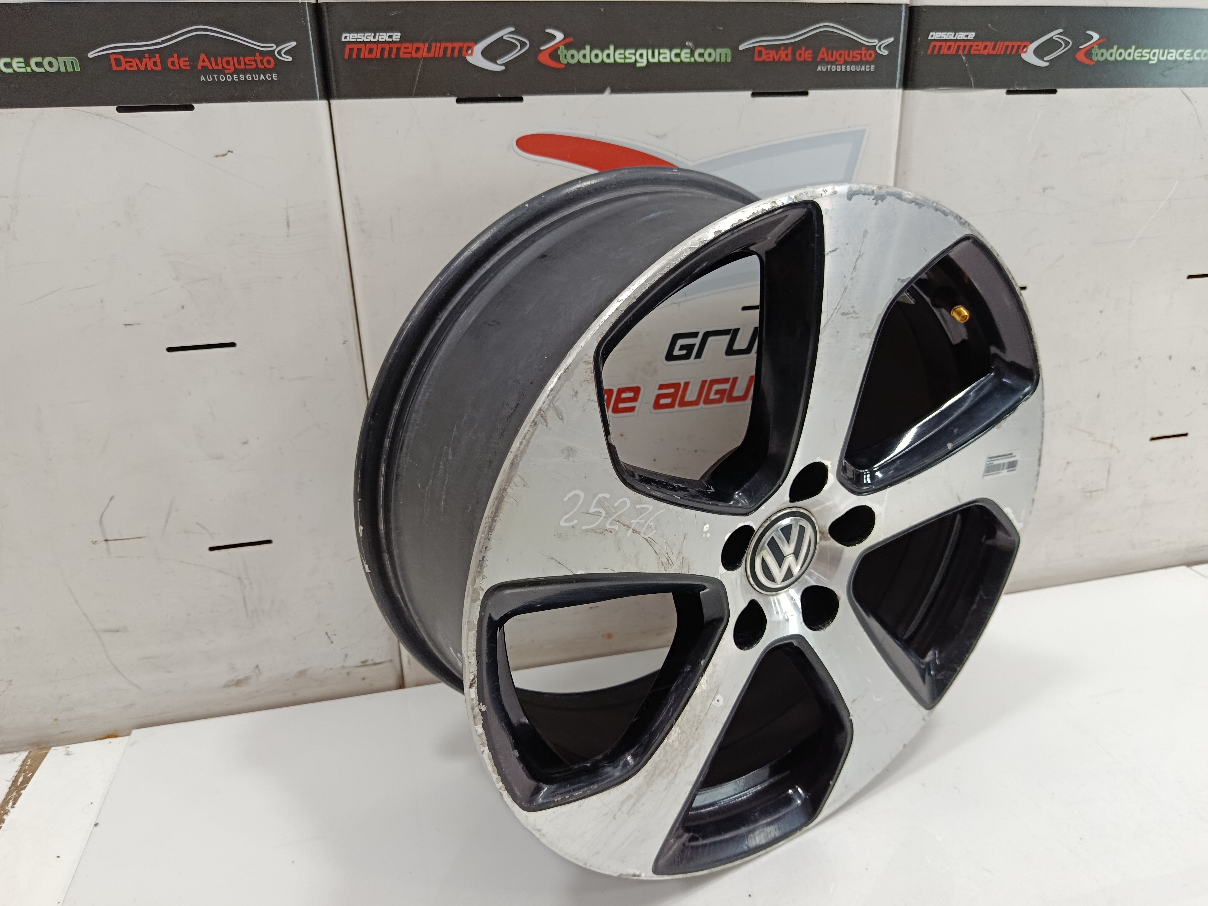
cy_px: 453
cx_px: 604
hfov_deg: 71.6
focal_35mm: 24
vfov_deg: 56.8
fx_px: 838
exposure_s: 1/50
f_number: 1.7
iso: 640
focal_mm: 5.24
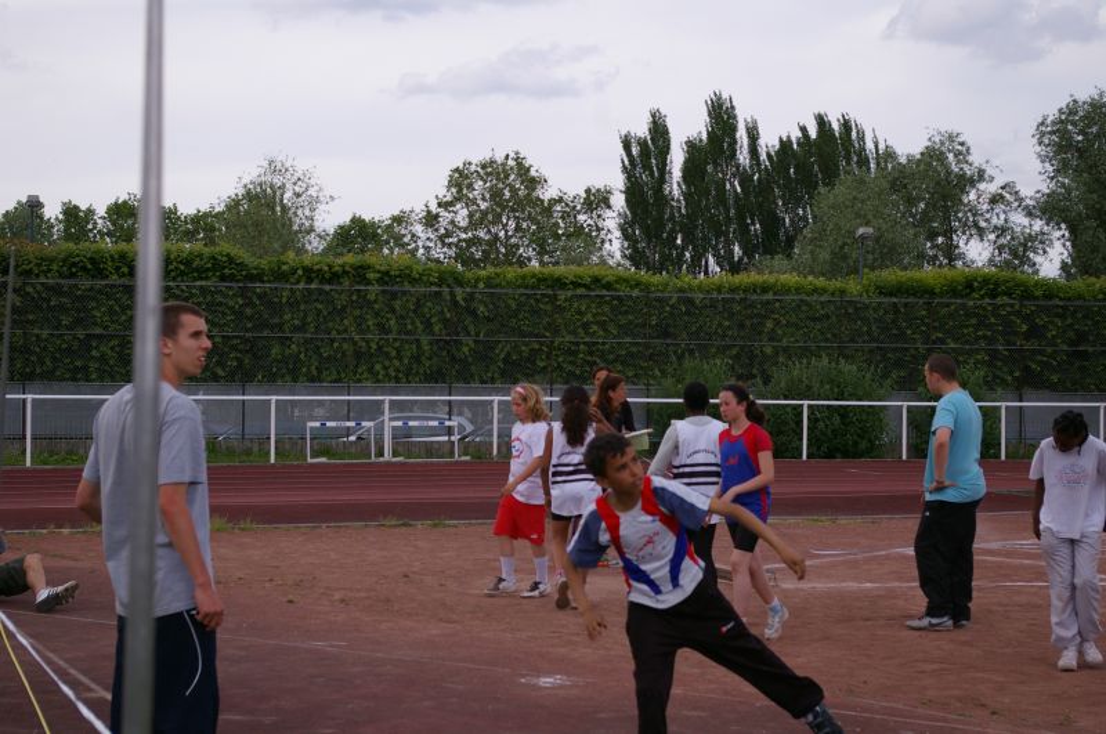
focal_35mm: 68
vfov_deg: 20.1
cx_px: 553
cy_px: 367
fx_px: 2071
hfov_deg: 29.9
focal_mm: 45
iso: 200
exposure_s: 1/500
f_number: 6.7
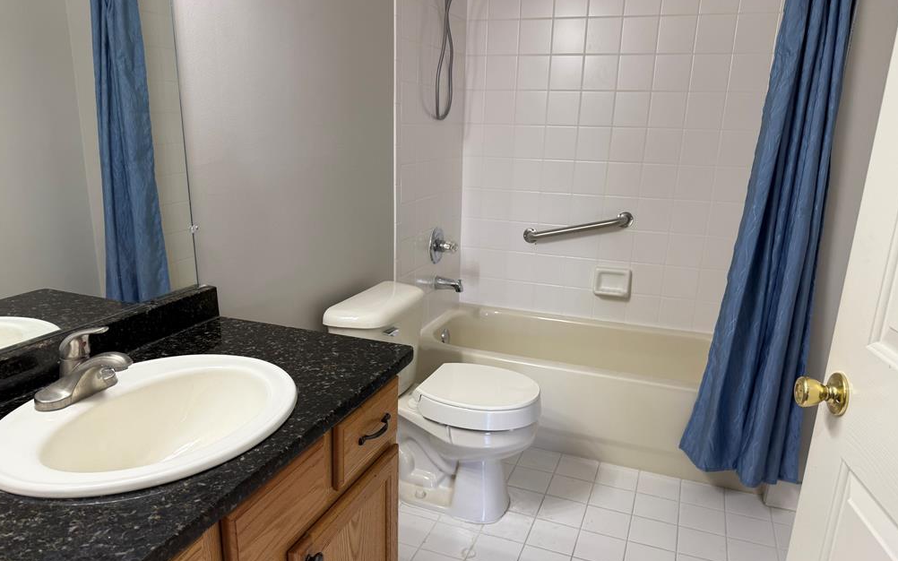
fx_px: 636
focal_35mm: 26
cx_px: 452
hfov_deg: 70.4
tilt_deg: -16.4
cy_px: 322
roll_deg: -2.5
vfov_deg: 47.4
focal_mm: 6.76
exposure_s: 1/60
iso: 125
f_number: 1.78
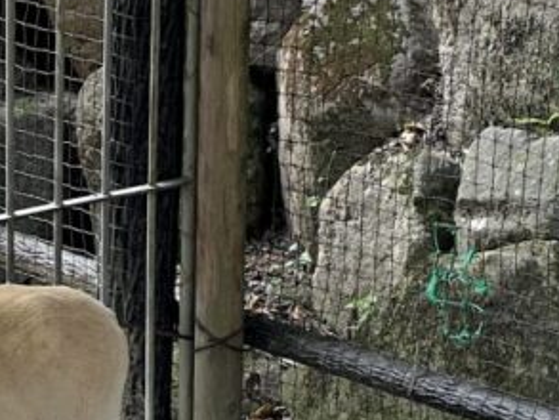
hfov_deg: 7.2
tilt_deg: -19.4
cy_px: 397
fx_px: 4346
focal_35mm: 269
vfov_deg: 5.5
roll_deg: +0.6
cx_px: -340
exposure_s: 1/99
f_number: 2.8
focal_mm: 9
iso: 80
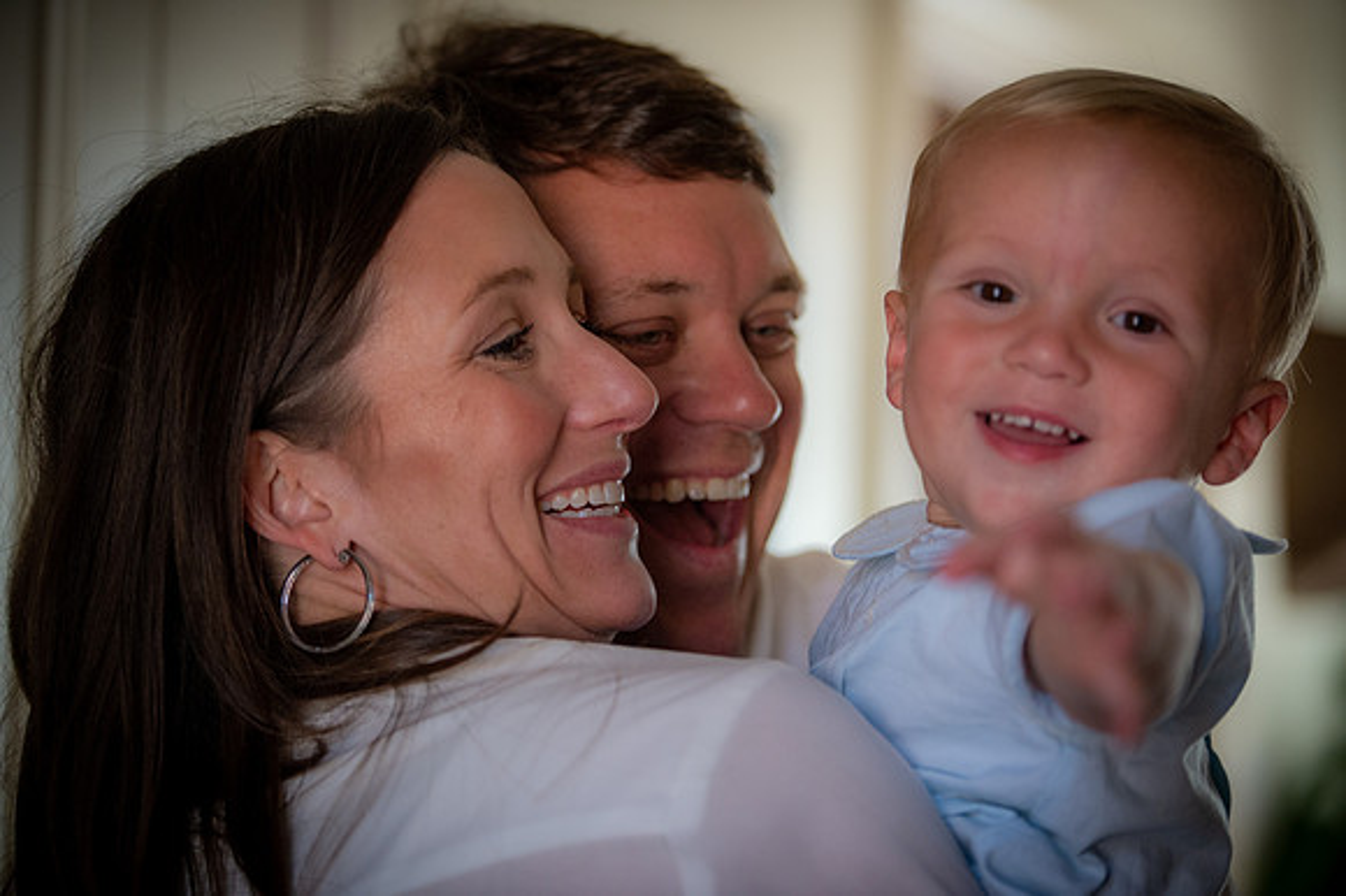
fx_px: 3923
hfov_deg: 19.5
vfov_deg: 13.0
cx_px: 673
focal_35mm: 105
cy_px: 448
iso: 2500
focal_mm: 105
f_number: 2.8
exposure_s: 1/640
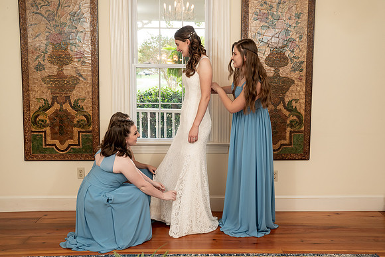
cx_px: 203
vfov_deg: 34.0
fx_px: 420
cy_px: 125
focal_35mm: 39
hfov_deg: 49.3
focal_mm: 37
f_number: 5.6
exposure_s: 1/250
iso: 2000
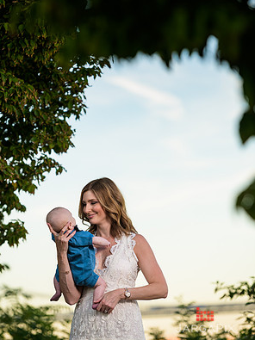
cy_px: 158
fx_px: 1454
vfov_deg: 13.3
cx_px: 128
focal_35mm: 148
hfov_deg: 10.0
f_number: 4
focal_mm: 135
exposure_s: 1/250
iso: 200
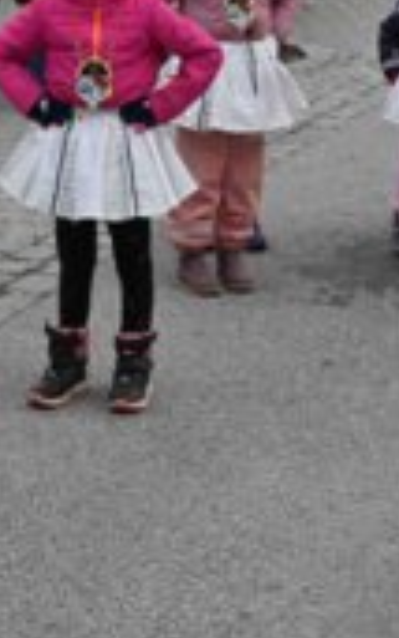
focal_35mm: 107
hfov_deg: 12.2
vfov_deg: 19.4
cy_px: 209
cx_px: 86
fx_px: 1860
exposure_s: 1/800
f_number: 14
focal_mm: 45
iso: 2500
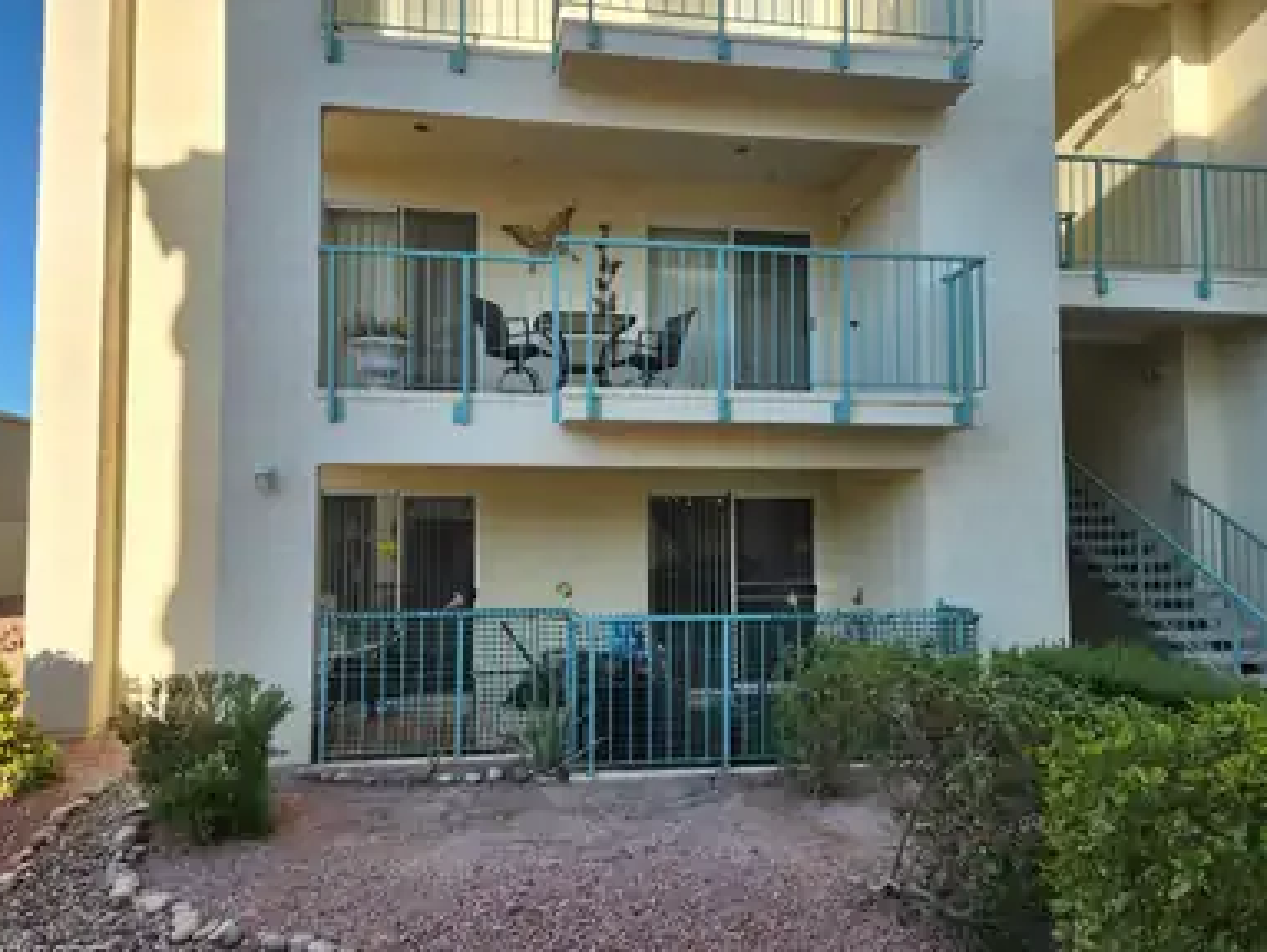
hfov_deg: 71.5
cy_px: 483
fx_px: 879
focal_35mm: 24
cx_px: 625
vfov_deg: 56.9
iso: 20
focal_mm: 5.4
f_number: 1.8
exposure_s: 1/465
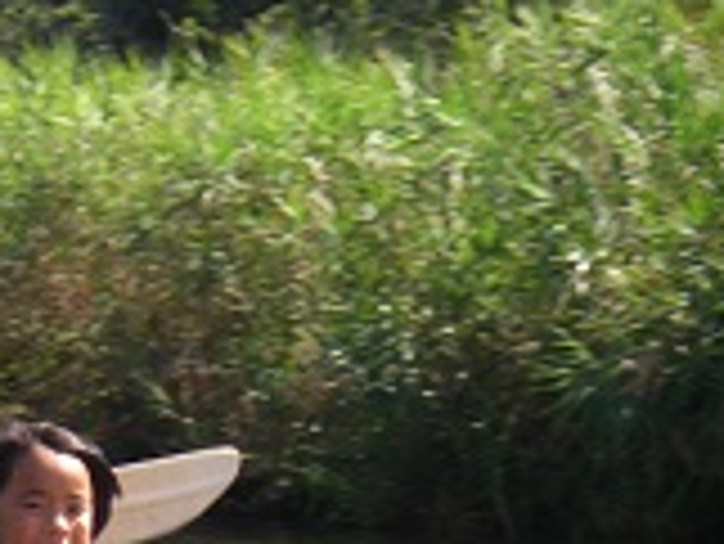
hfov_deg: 10.9
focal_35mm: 180
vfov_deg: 8.2
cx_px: 40
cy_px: 562
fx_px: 3768
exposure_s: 1/200
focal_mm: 13.8
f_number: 3.9
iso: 64
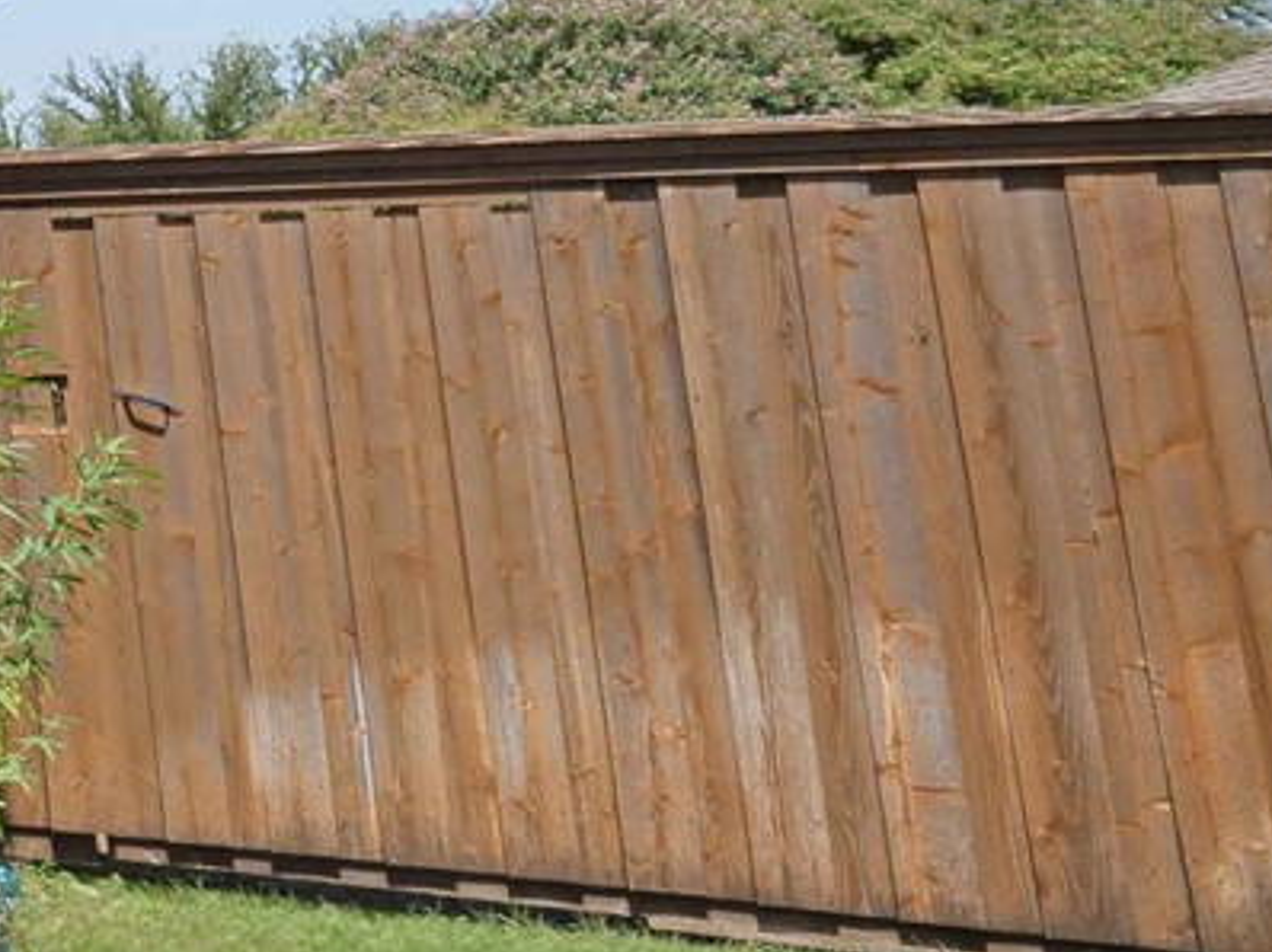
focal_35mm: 63
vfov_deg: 22.6
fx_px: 2314
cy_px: 81
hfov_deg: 13.0
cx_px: -2165
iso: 100
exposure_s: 1/100
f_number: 11
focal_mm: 12
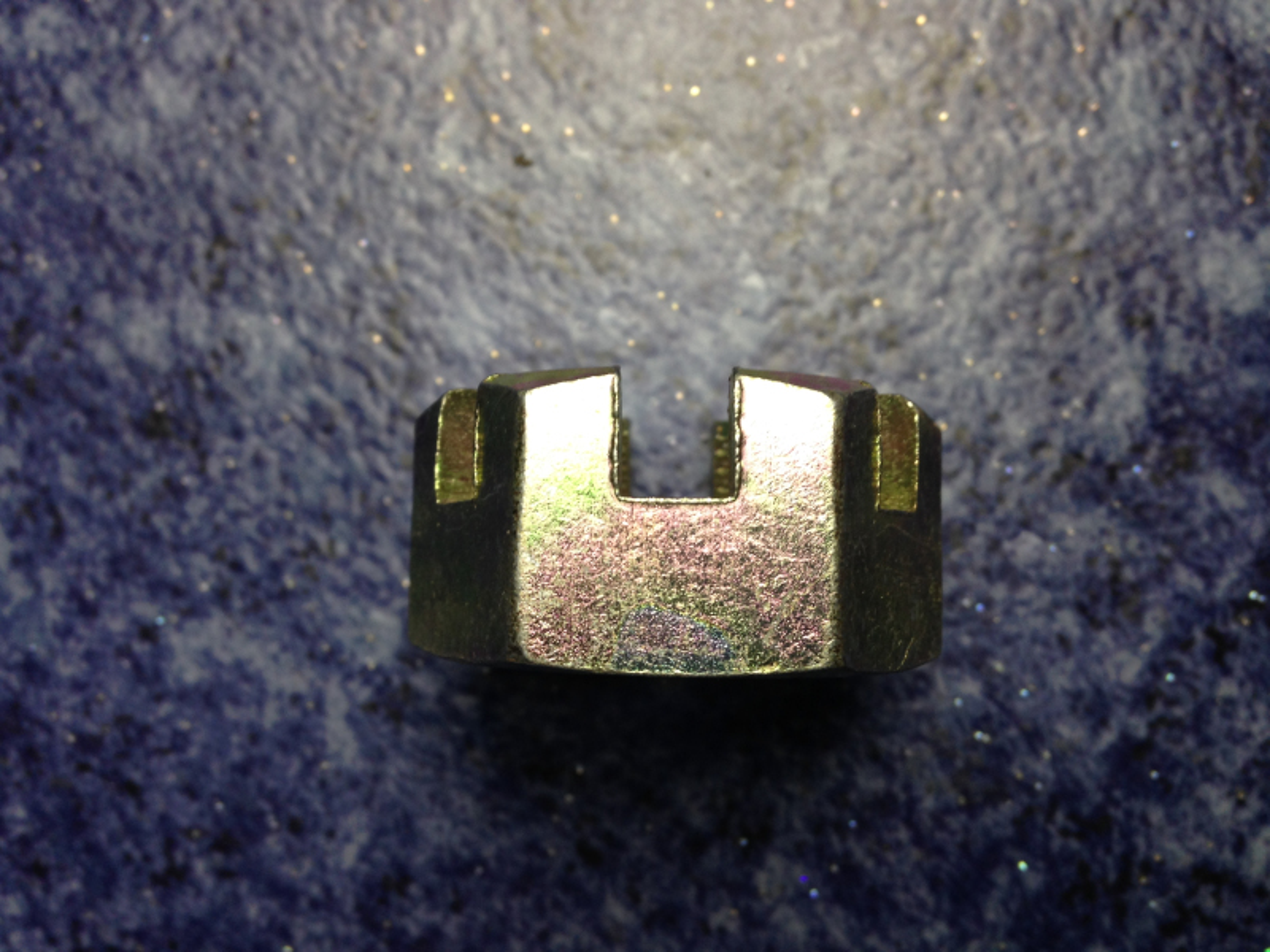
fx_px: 1211
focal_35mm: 33
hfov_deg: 55.4
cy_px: 476
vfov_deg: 42.9
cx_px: 635
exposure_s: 1/24
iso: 50
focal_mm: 4.12
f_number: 2.4
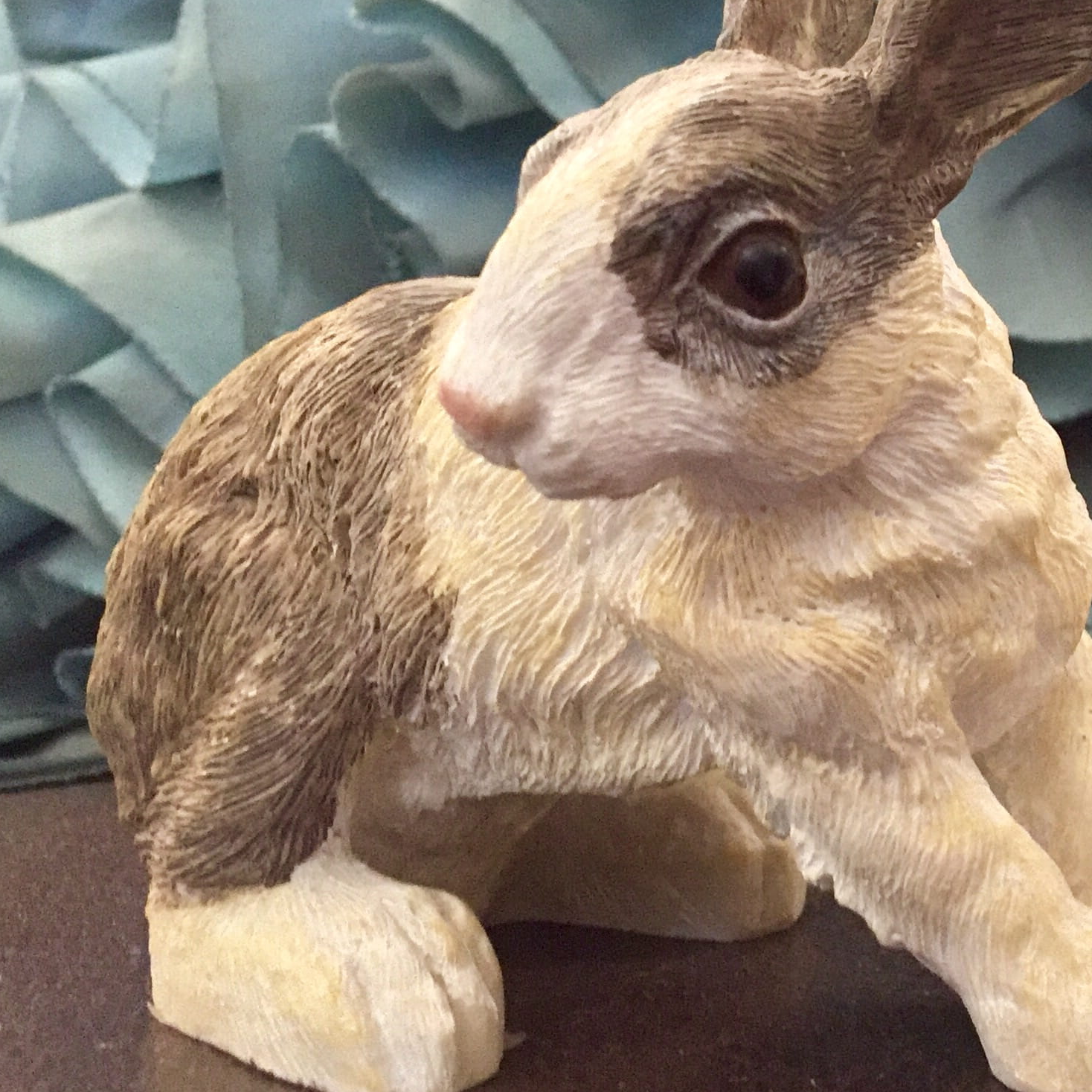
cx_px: 1140
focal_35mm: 57
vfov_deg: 29.7
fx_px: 2034
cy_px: 325
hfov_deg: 27.9
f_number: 2.2
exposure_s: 1/15
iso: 400
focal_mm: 4.15
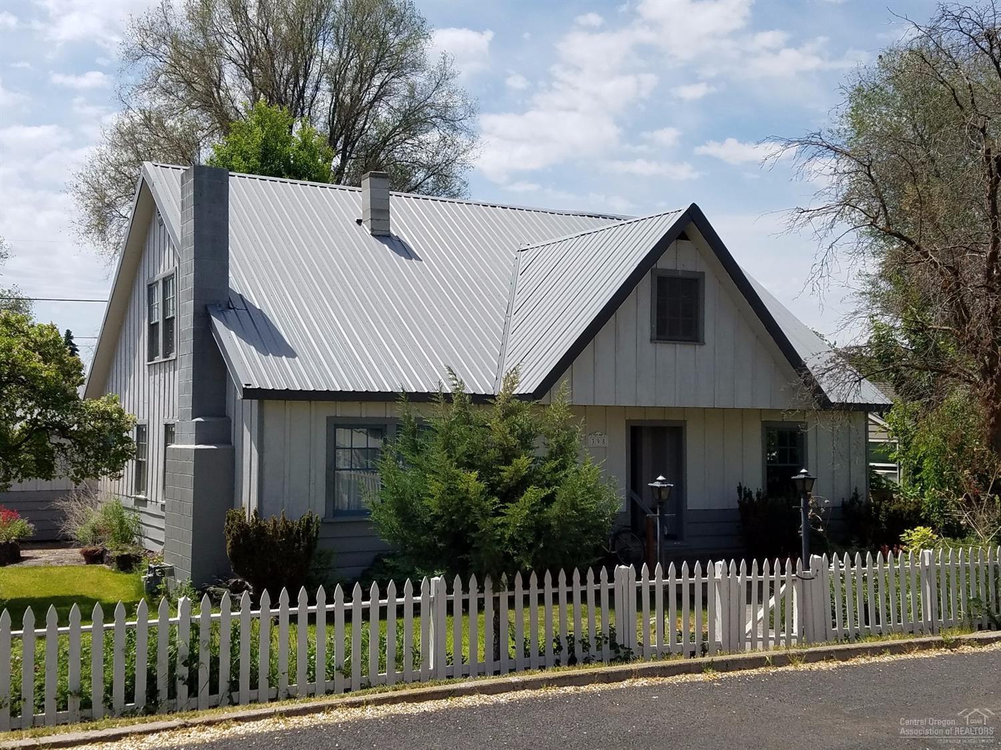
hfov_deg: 67.3
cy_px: 375
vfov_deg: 53.0
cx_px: 500
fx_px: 752
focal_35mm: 26
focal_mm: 4.2
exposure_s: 1/3400
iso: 50
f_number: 1.7
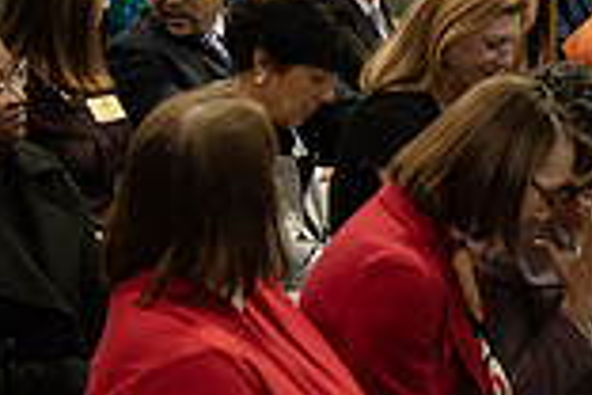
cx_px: 694
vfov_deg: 9.7
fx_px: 2318
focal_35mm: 141
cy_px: 40
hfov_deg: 14.1
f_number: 3.5
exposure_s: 1/160
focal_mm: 38
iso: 1600
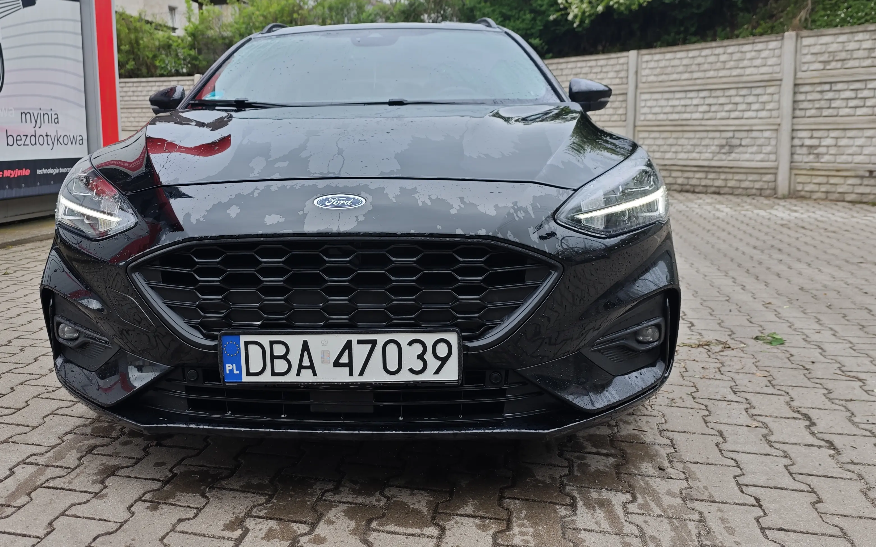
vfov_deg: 41.7
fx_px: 716
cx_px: 359
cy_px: 228
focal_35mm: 30
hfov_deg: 62.5
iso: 50
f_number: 2
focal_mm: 8.72
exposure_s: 1/498
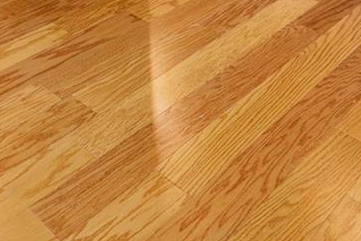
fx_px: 571
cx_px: 120
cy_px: -284
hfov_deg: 34.7
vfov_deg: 16.1
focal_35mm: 57
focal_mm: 13
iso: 200
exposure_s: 1/5
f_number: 7.1
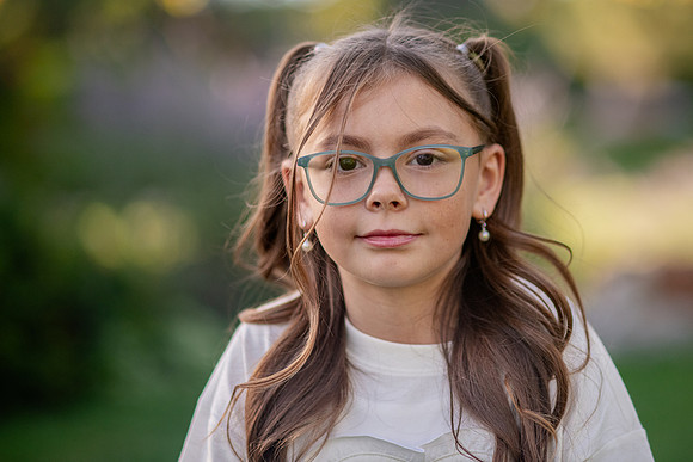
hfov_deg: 17.3
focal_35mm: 118
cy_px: 202
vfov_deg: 11.6
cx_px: 389
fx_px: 2272
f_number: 2
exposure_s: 1/3200
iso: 800
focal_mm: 105
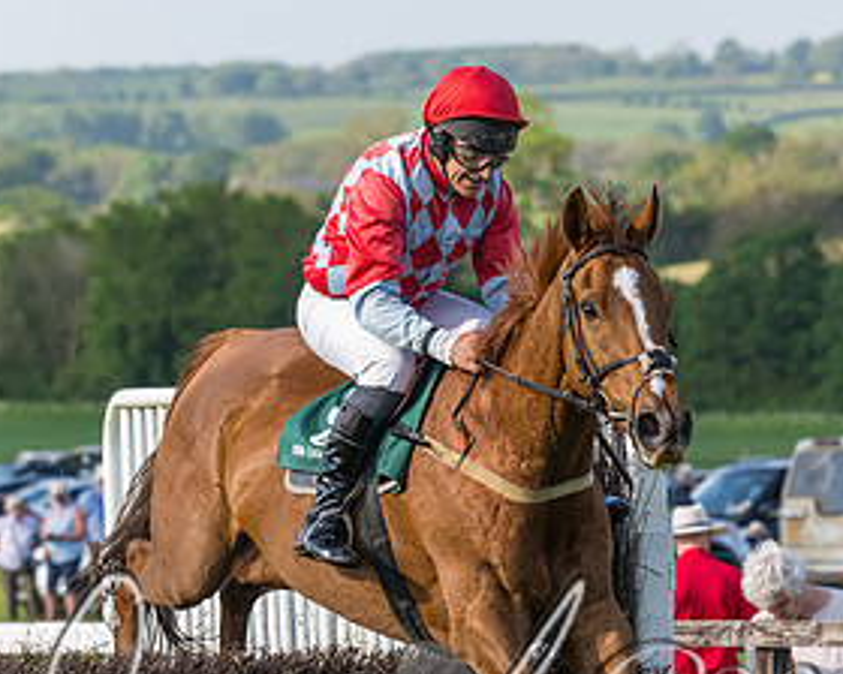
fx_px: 8932
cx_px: 600
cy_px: 602
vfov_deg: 4.3
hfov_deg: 5.4
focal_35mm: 358
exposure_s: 1/3200
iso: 800
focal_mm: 115
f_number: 4
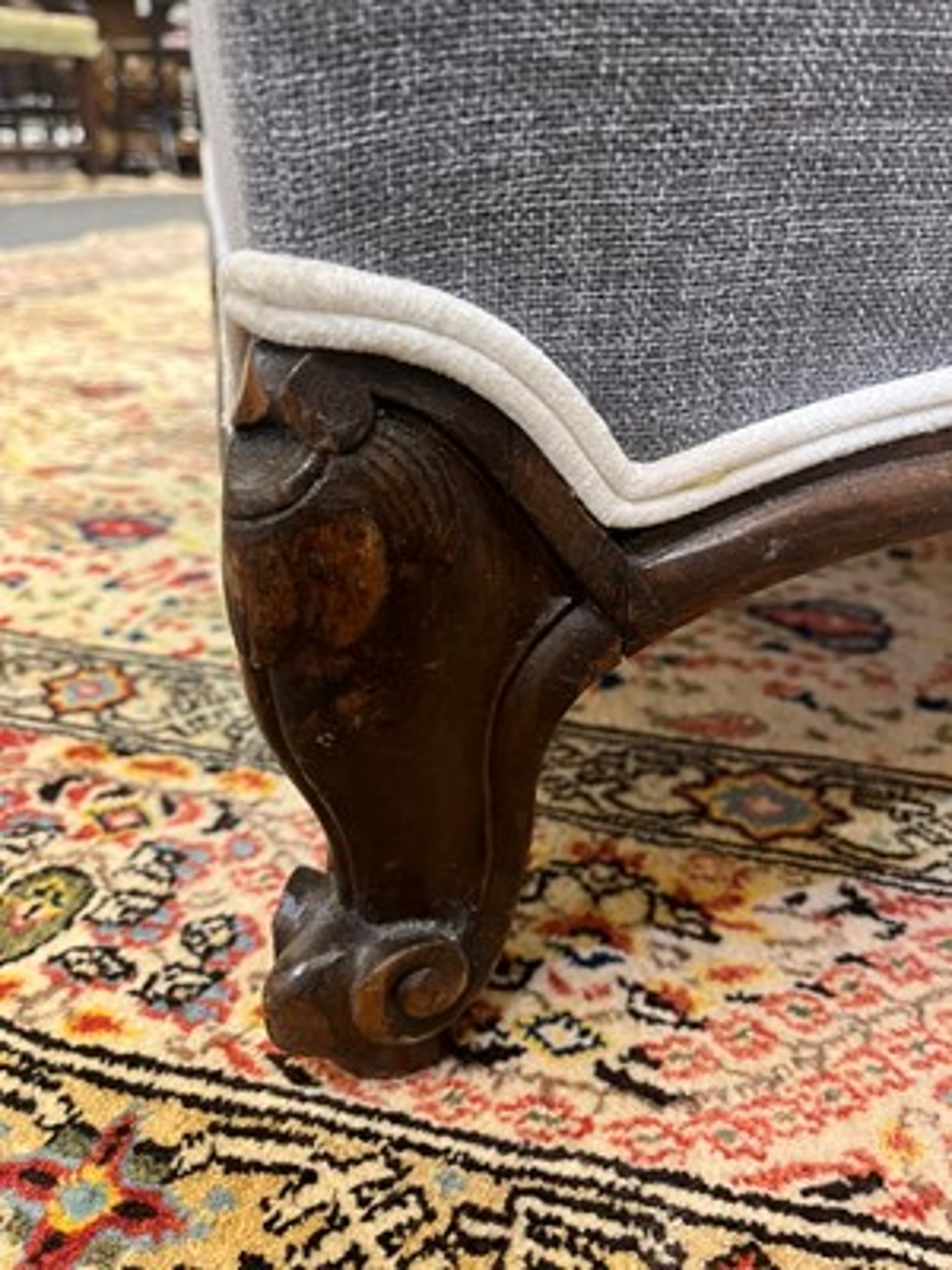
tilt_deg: -27.2
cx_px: 476
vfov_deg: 67.3
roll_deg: -2.1
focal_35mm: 26
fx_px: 953
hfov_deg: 53.1
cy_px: 635
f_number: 1.6
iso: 400
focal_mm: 5.1
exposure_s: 1/33
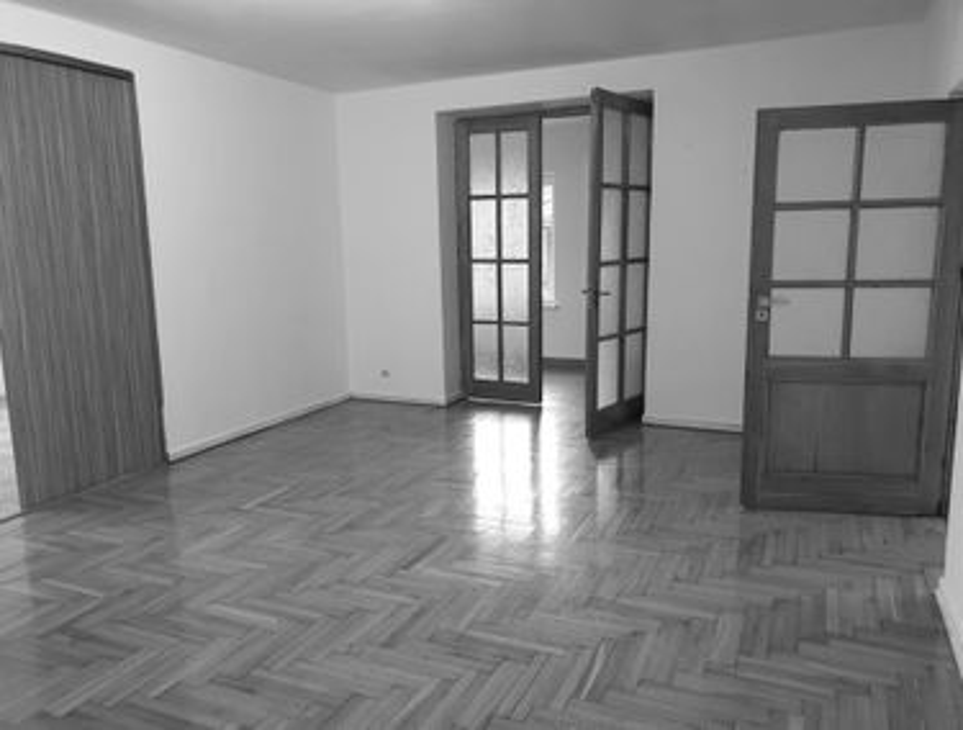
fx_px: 726
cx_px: 482
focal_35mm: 26
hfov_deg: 67.1
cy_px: 365
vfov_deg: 53.3
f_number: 2.4
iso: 250
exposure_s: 1/50
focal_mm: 4.3
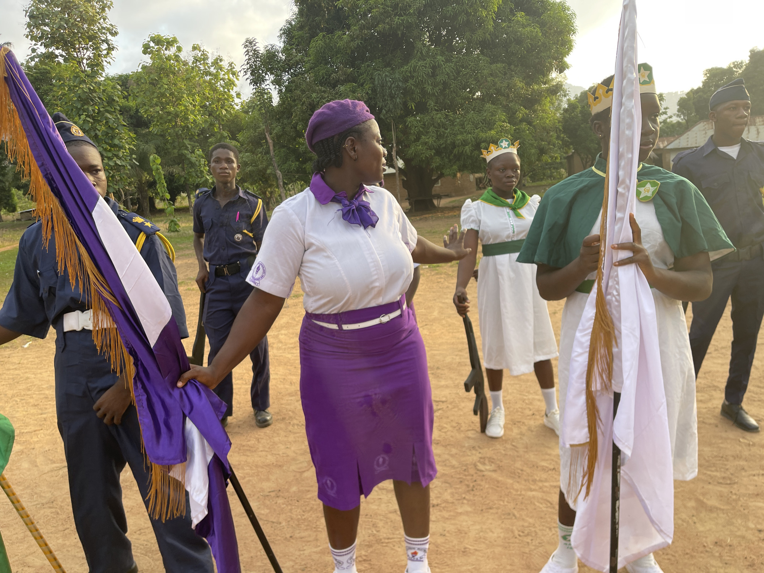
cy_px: 286
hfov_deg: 69.4
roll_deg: +6.2
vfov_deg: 54.9
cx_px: 382
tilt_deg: -9.5
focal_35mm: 25
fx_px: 552
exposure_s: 1/253
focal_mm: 5.1
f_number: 1.6
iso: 32
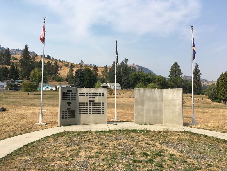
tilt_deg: +2.5
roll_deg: -0.8
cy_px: 86
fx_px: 190
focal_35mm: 29
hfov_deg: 61.7
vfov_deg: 48.2
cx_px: 114
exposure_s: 1/1748
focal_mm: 4.15
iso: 25
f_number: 2.2
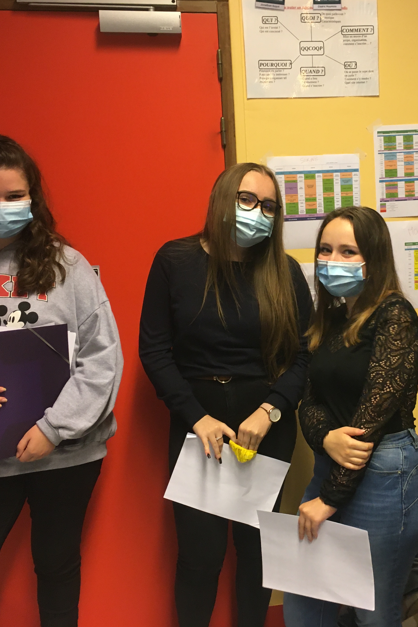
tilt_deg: -7.5
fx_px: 749
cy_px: 298
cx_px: 338
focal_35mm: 43
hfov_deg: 30.4
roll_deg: +1.7
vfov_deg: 45.4
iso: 125
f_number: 2.2
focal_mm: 4.15
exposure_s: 1/33
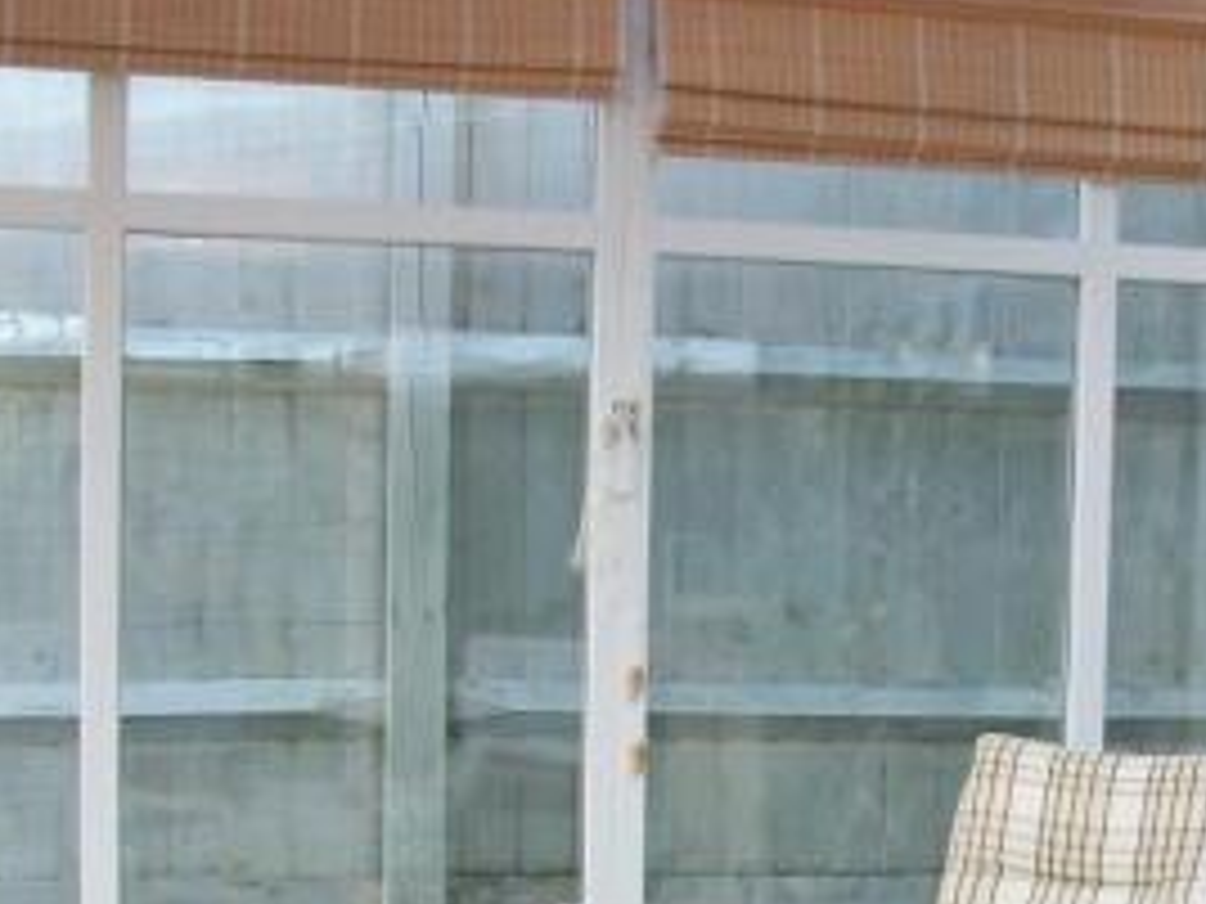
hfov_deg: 25.8
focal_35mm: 74
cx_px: 974
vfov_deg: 19.8
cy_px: 677
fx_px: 2578
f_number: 2.8
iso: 80
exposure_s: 1/100
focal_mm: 5.7
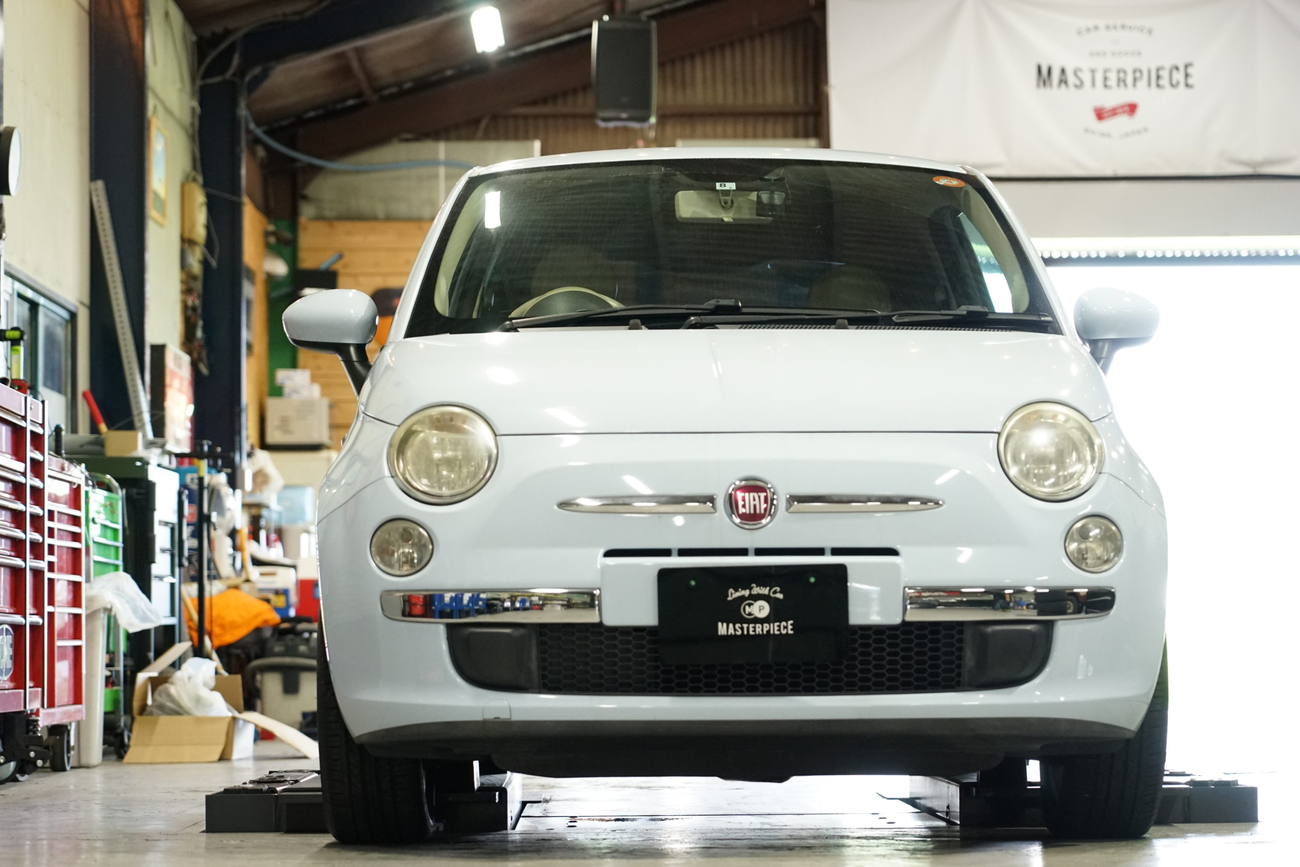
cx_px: 650
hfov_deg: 19.5
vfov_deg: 13.0
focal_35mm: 105
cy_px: 434
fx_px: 3792
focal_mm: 105
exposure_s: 1/100
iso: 2500
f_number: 4.5
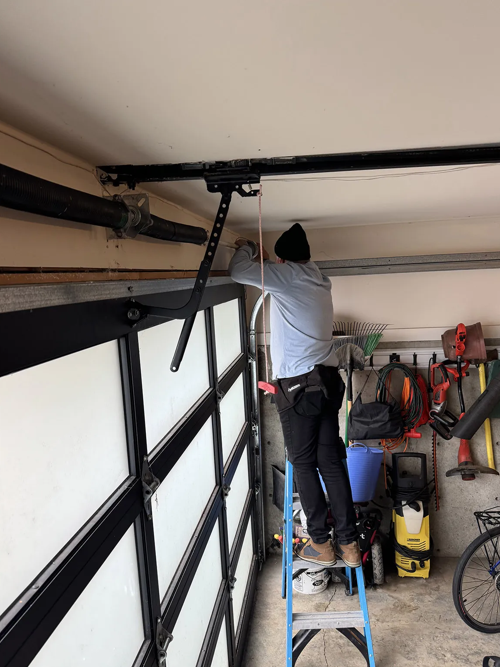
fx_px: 481
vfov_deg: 69.4
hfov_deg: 54.9
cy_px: 333
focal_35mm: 25
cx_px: 254
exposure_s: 1/121
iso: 125
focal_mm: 6.76
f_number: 1.78
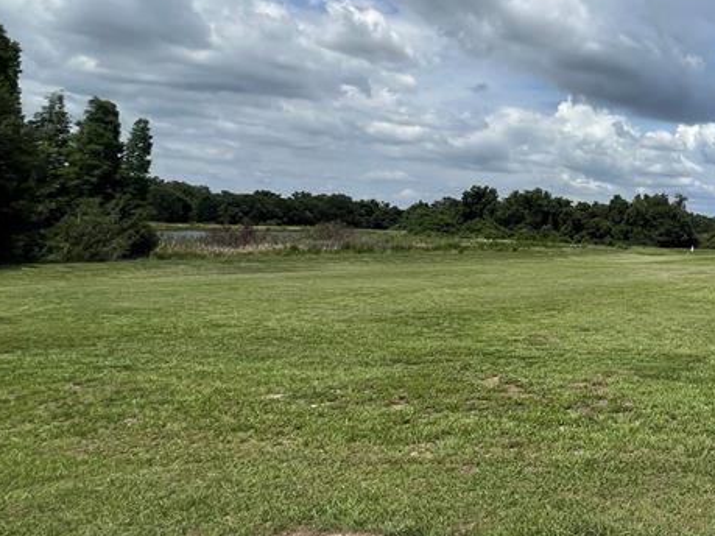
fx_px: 599
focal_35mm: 29
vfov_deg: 46.2
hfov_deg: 49.1
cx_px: 732
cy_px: 125
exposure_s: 1/3125
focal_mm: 1.57
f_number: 1.8
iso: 32
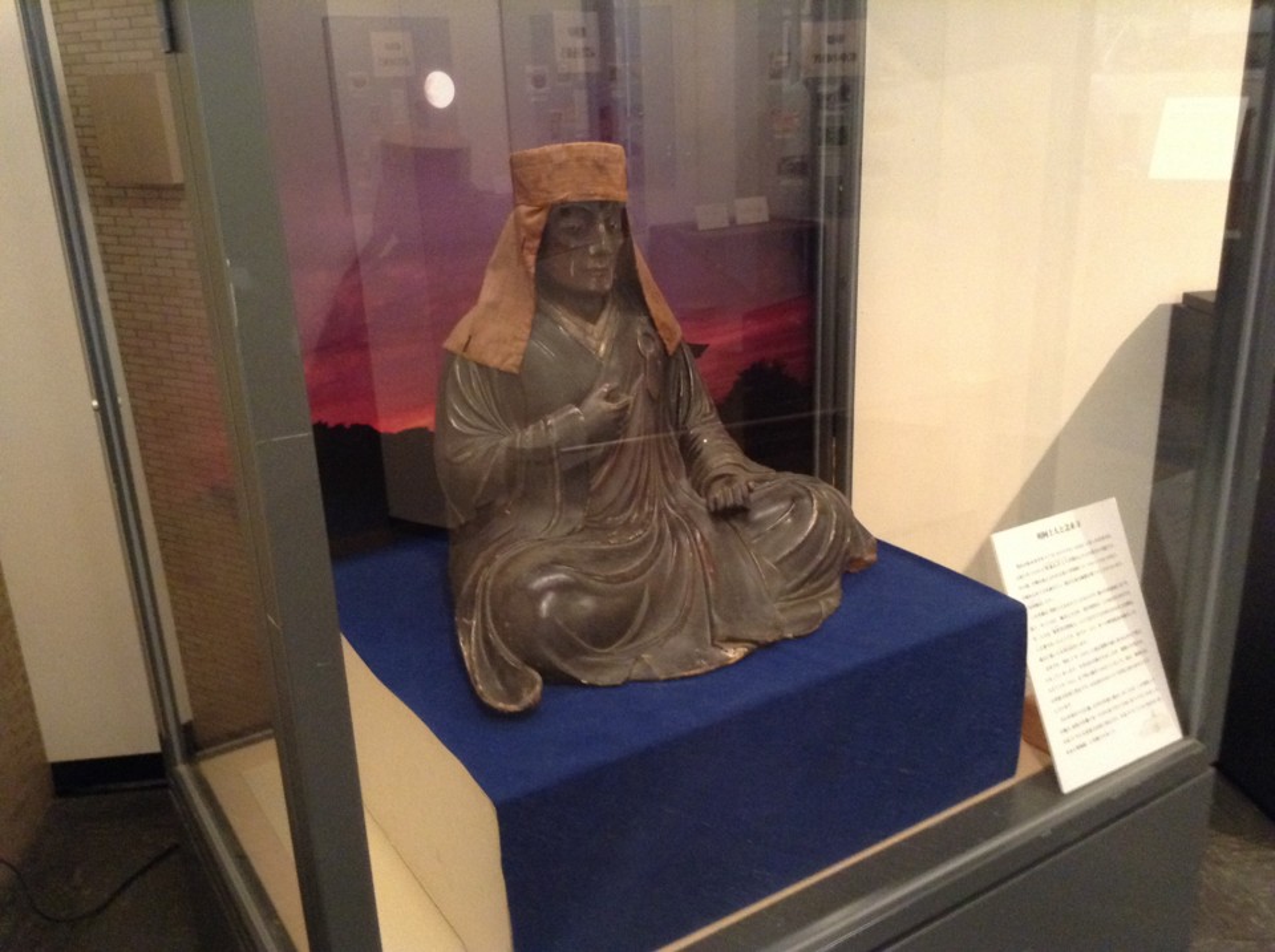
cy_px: 476
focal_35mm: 33
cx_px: 638
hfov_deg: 55.4
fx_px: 1214
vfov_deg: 42.8
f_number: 2.4
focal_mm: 3.3
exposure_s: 1/17
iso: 400
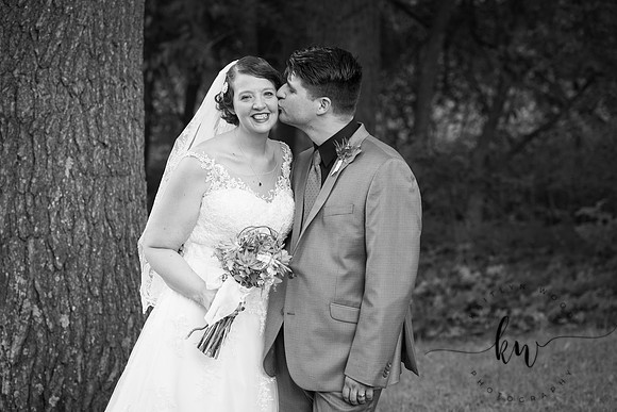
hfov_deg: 16.8
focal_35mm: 122
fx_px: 2091
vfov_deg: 11.2
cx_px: 308
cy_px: 206
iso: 400
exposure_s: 1/200
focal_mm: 122
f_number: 5
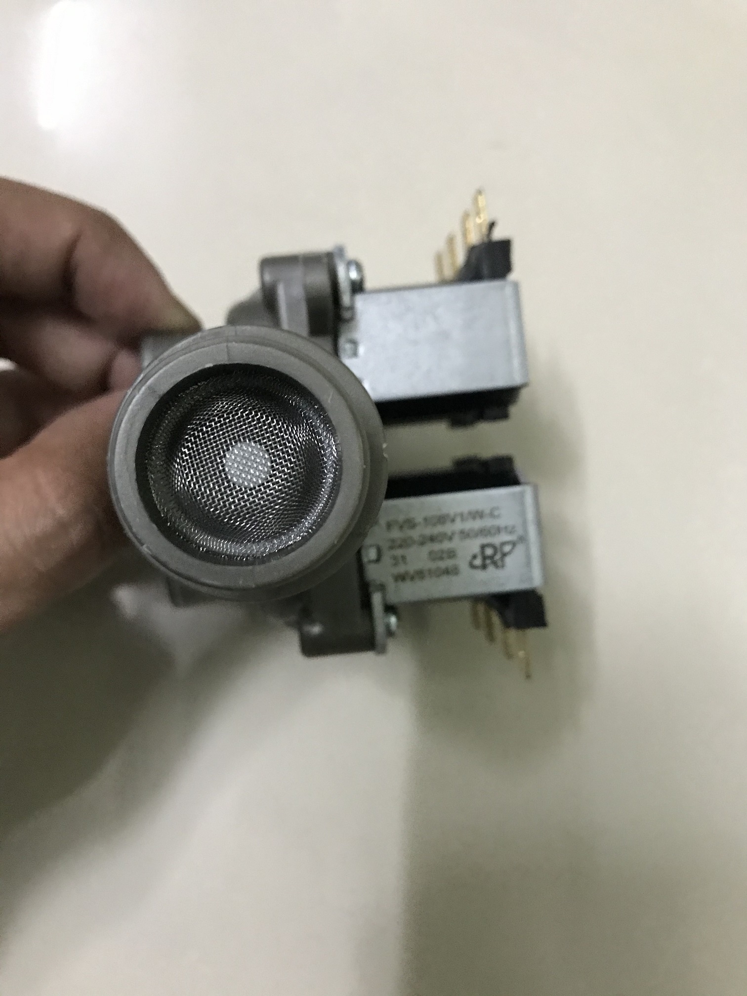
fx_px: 806
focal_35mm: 28
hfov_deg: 49.7
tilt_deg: -77.4
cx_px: 374
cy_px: 498
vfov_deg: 63.4
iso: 100
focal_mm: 3.99
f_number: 1.8
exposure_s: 1/13
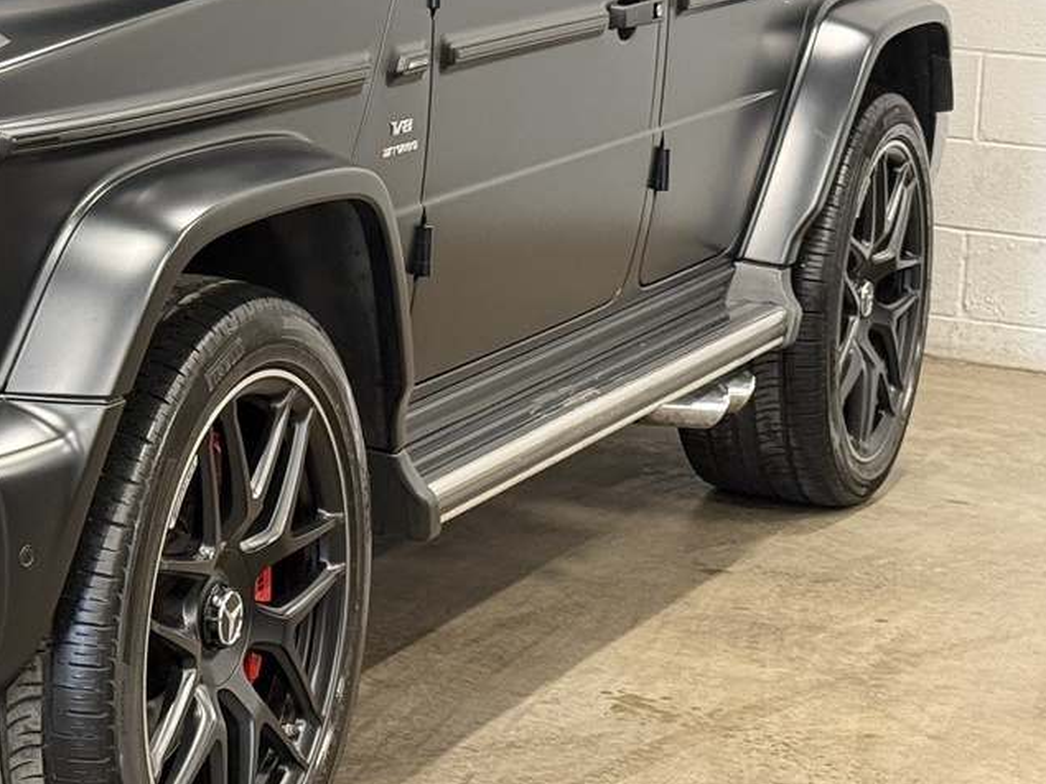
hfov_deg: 15.7
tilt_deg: -5.4
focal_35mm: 121
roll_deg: -2.5
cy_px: -7
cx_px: -166
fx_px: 3656
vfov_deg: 12.1
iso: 200
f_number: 1.78
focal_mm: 6.76
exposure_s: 1/50
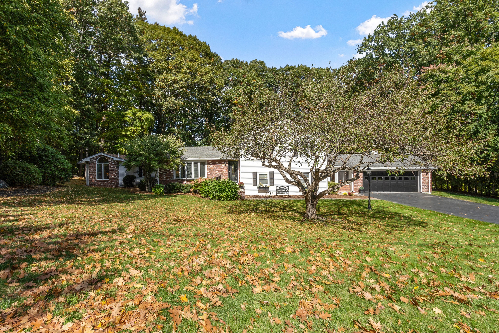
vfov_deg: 67.4
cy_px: 166
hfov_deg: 90.0
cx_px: 250
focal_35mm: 18
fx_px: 249
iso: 100
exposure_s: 1/320
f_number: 7.1
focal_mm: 12
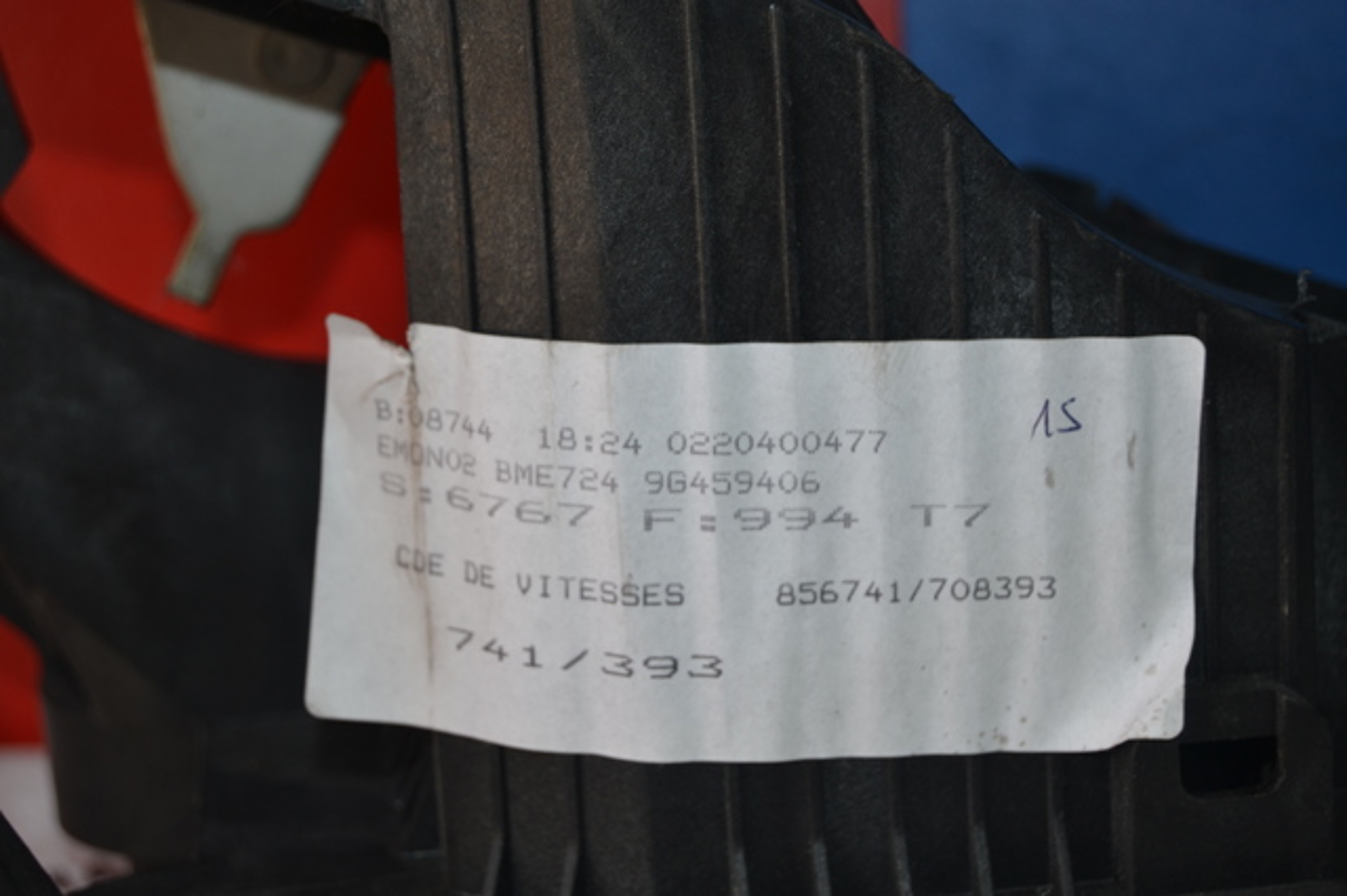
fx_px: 3085
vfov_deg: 16.5
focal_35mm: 82
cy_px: 448
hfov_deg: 24.6
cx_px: 674
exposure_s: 1/60
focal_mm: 55
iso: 220
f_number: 5.6
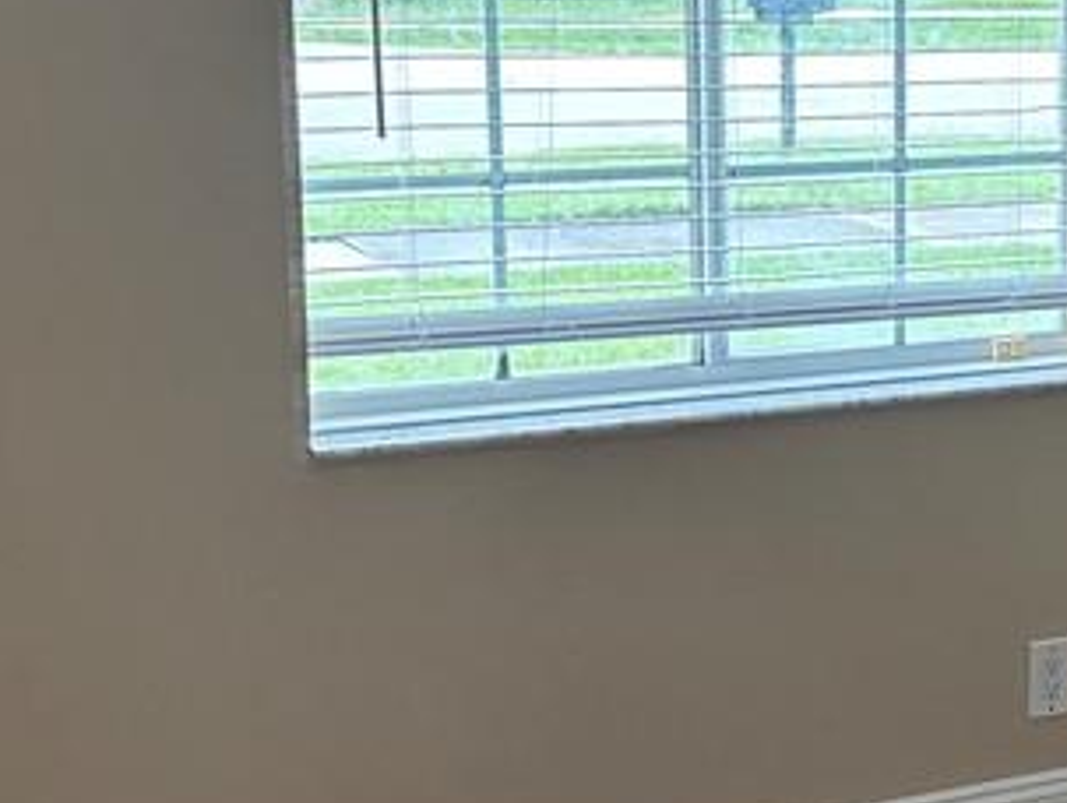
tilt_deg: -11.9
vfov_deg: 18.2
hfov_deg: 22.9
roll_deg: -0.8
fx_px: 2500
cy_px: 345
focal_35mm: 81
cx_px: 1123
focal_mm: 6.86
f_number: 1.78
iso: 160
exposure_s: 1/120
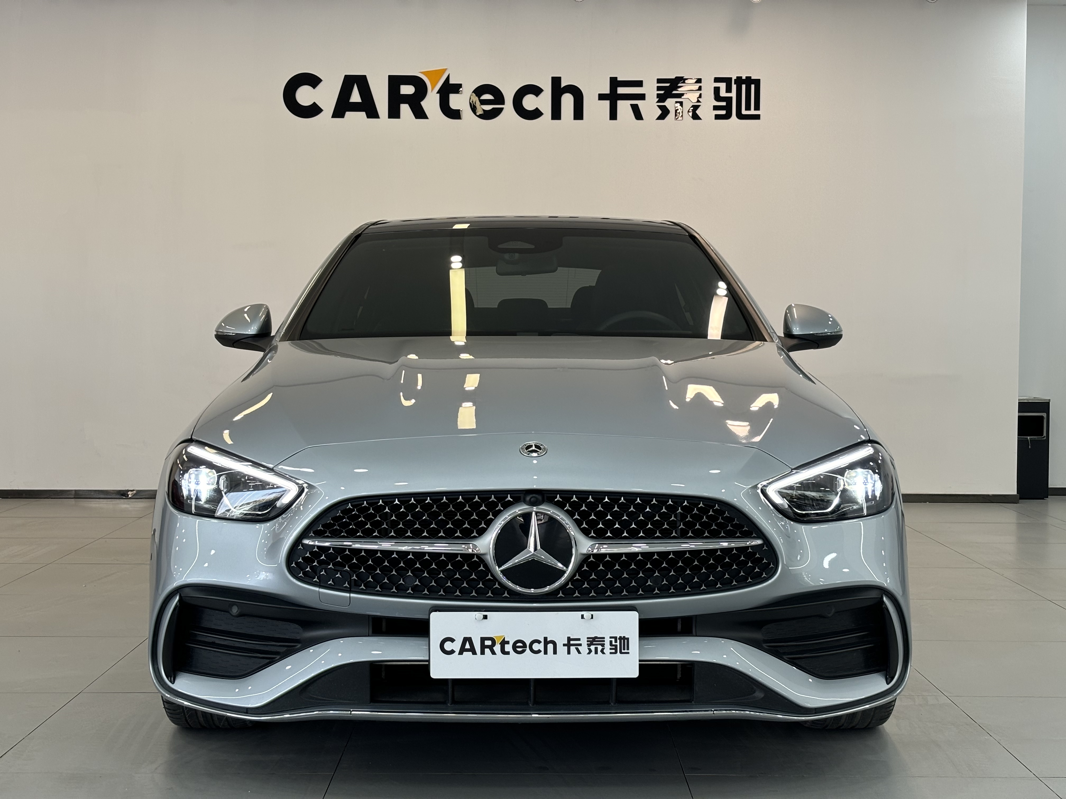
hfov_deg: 36.8
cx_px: 533
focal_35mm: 52
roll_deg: -0.2
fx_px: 1601
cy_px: 400
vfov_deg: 28.0
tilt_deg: -2.6
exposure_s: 1/102
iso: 40
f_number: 1.6
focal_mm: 5.96
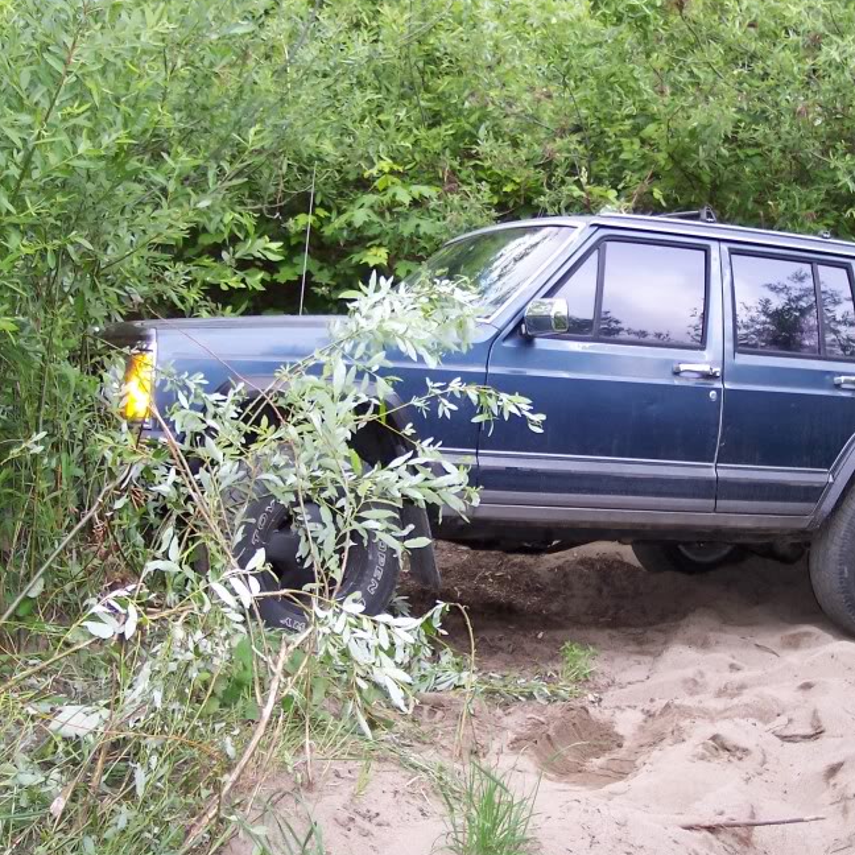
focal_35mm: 53
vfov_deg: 32.2
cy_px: 401
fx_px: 1481
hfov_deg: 31.9
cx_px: 568
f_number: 2.8
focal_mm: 8
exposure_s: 1/45
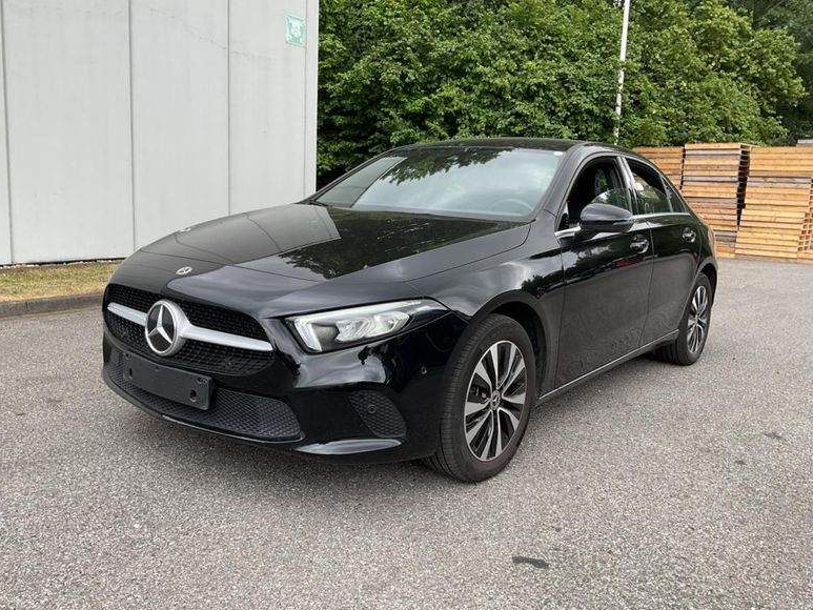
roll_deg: -3.7
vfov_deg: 46.8
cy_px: 299
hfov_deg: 59.9
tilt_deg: -7.9
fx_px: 705
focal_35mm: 30
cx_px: 393
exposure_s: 1/292
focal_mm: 3
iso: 16
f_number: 1.8
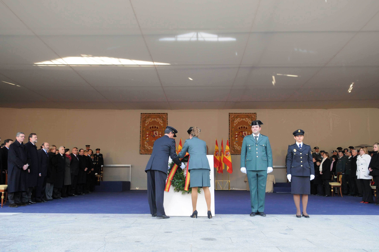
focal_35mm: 33
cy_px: 126
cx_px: 190
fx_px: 347
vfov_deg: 39.9
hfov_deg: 57.3
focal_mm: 22
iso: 800
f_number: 4
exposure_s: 1/500
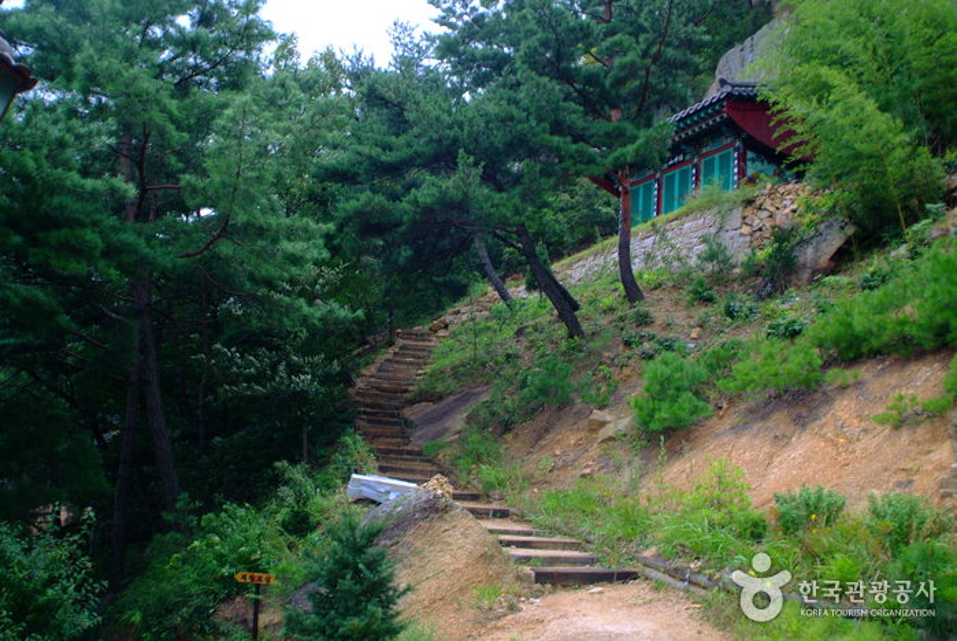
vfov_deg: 43.7
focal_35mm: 30
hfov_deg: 61.9
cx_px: 478
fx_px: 798
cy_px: 320
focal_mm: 20
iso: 100
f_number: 2.8
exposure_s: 1/10
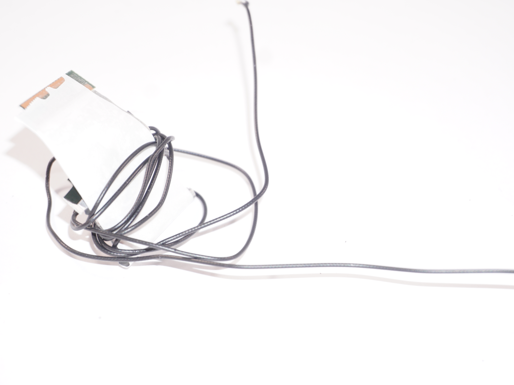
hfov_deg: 27.6
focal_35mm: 71
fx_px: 1048
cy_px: 193
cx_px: 270
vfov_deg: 20.9
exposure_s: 1/125
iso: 250
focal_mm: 43
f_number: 5.6
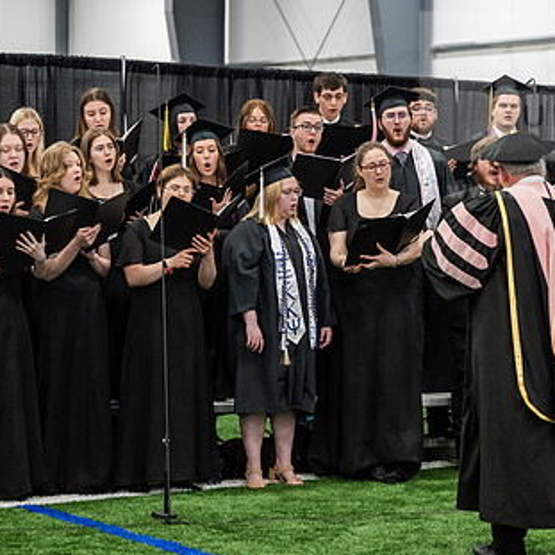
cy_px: 228
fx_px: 2013
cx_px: 366
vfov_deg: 15.7
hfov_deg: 15.7
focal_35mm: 111
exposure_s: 1/200
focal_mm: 70
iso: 2500
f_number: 3.2
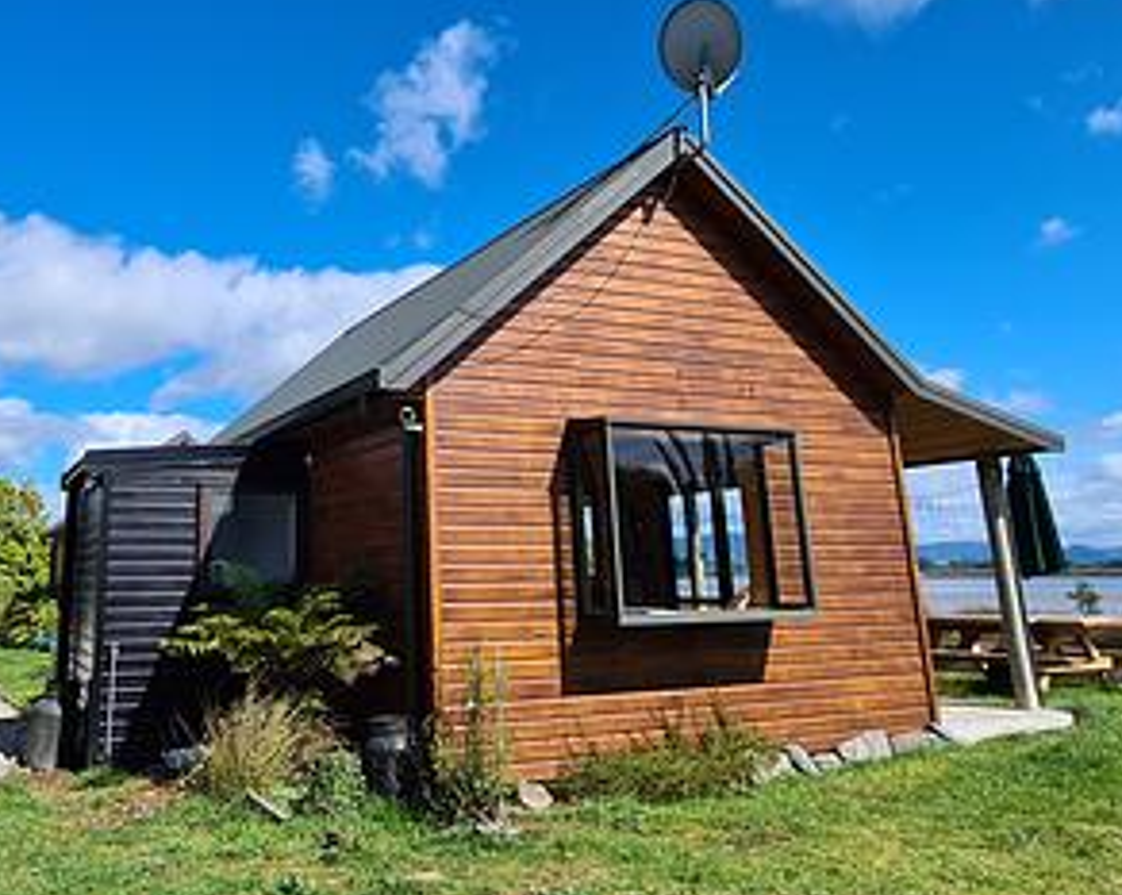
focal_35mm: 27
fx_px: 896
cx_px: 357
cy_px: 313
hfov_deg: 62.2
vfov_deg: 52.3
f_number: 2.2
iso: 50
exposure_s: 1/1788
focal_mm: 2.2
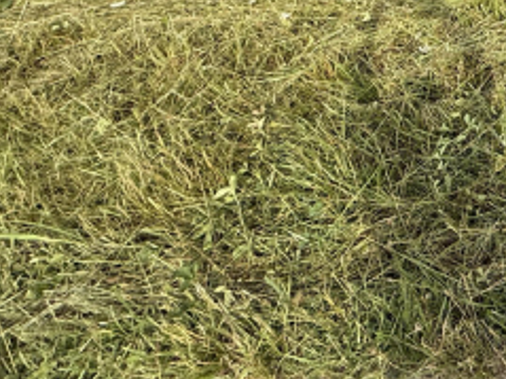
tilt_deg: -26.5
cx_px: 653
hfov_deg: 34.4
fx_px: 570
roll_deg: -2.2
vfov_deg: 28.7
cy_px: -136
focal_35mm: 39
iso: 50
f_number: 2.2
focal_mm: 2.22
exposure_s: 1/841
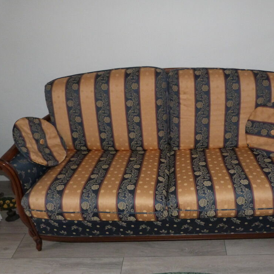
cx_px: 170
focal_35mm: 30
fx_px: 269
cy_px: 139
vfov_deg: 54.0
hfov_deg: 53.5
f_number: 2.8
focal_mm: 4.5
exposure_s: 1/60
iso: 400
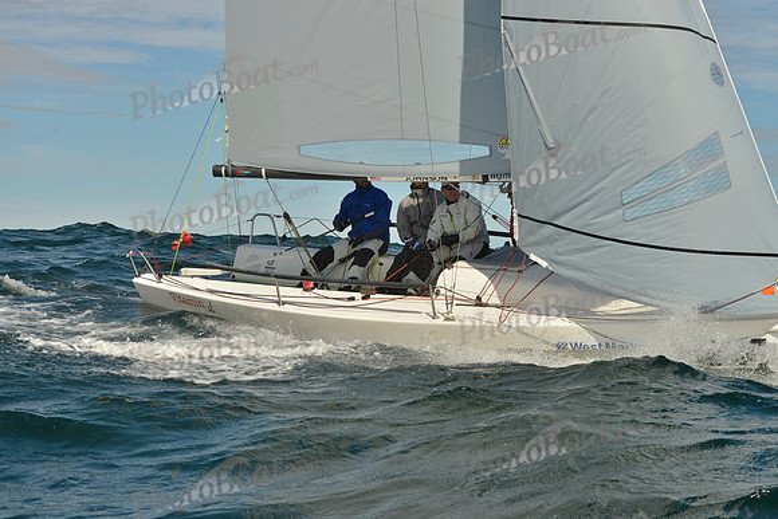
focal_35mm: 70
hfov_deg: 28.8
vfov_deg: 19.5
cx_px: 389
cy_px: 260
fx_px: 1513
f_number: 11
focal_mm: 70
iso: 400
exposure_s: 1/1250
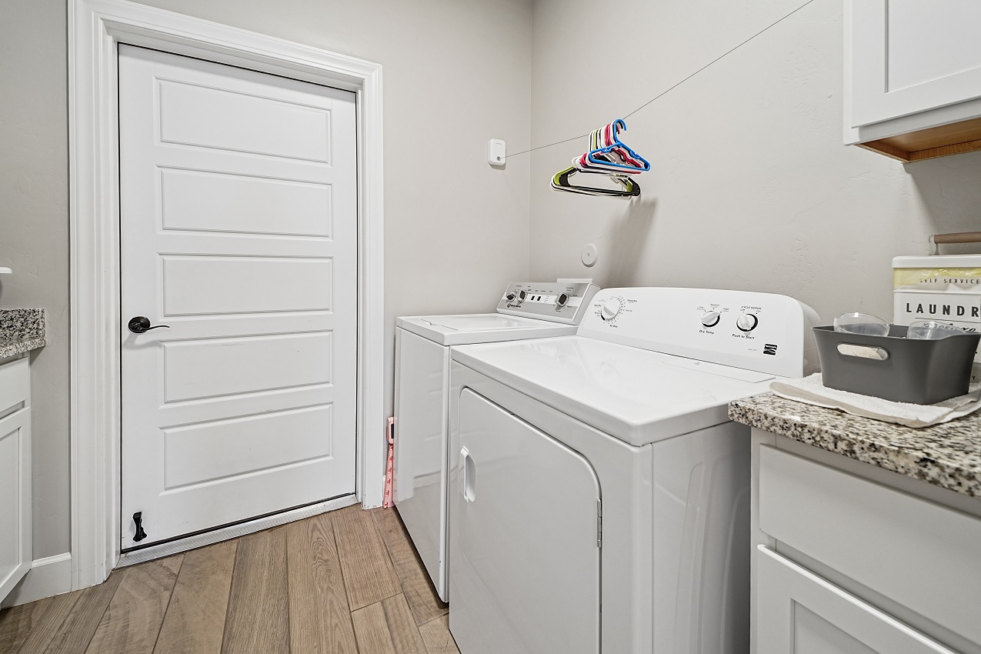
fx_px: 381
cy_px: 327
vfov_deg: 81.2
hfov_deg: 104.3
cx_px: 490
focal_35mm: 14
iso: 250
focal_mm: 14
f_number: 4.5
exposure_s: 1/15
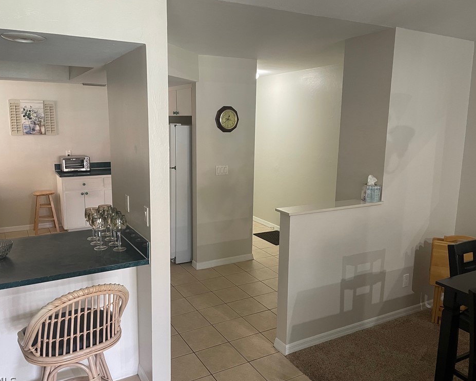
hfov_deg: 62.2
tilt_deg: -8.0
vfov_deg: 51.5
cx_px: 230
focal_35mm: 28
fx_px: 394
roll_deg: +0.0
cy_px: 193
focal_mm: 4.2
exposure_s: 1/60
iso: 320
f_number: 1.6
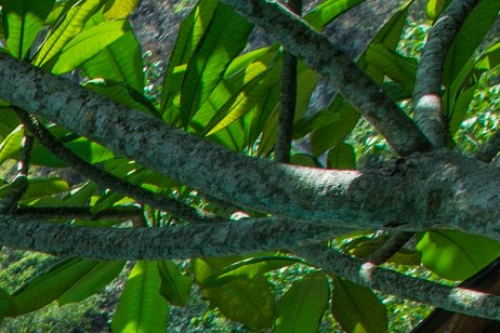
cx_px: -927
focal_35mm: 106
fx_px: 1472
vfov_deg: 9.7
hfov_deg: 11.9
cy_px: 1013
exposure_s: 1/250
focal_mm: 14
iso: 200
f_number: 8
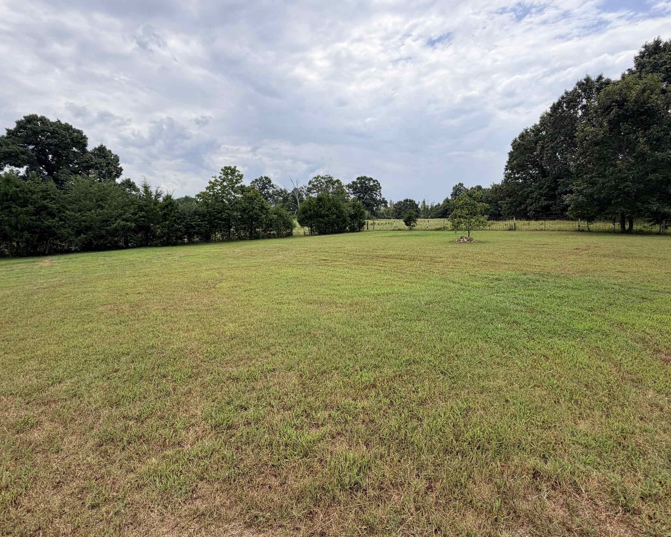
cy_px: 240
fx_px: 338
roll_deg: +2.7
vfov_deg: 76.7
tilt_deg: -4.4
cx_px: 320
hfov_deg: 89.6
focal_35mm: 17
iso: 20
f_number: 2.2
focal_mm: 2.22
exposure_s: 1/970
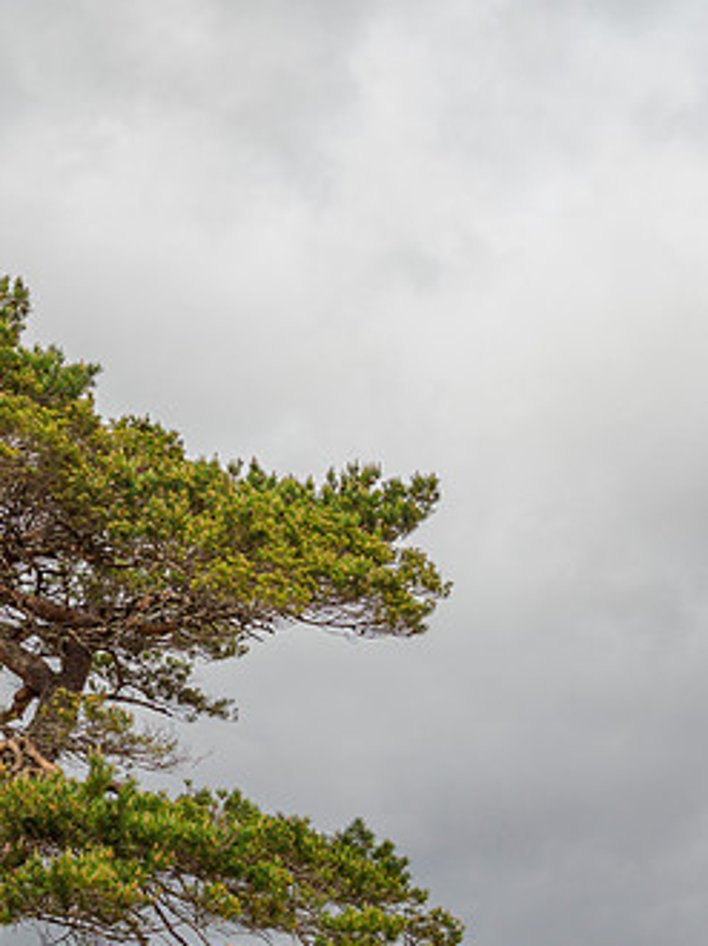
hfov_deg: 16.7
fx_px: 2403
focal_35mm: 88
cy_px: 566
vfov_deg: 22.2
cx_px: 163
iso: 200
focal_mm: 25
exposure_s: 1/80
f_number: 7.1
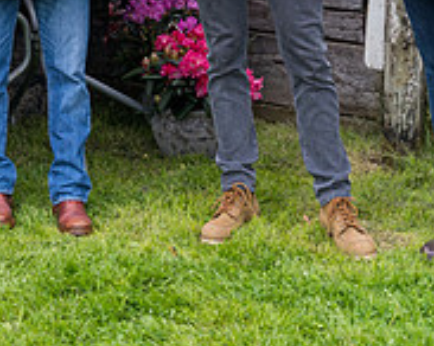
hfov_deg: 13.5
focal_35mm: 142
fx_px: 1822
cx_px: 71
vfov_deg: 10.6
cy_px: -130
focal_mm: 41
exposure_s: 1/400
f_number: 5
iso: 250
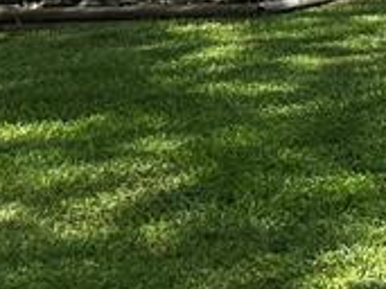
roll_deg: +0.0
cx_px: 1108
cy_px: -278
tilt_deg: +3.3
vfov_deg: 9.6
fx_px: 1605
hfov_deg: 10.4
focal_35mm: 144
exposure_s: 1/2525
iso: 80
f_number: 1.78
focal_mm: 6.86
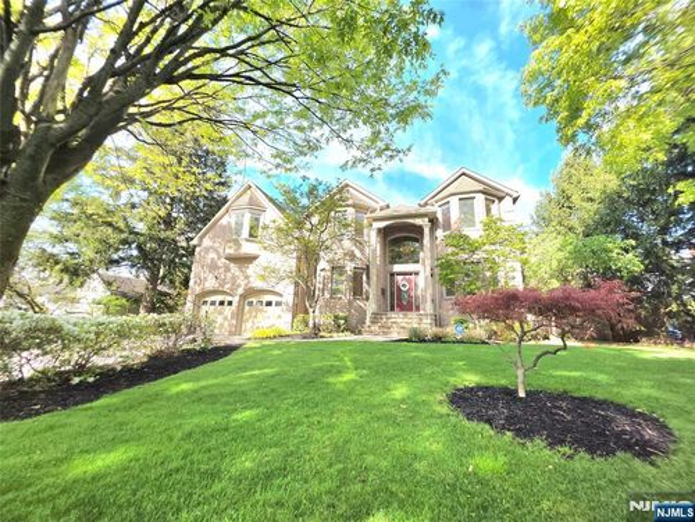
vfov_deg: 89.9
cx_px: 348
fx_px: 261
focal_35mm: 13
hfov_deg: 106.2
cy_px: 261
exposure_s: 1/714
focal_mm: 2.2
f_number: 1.9
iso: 40
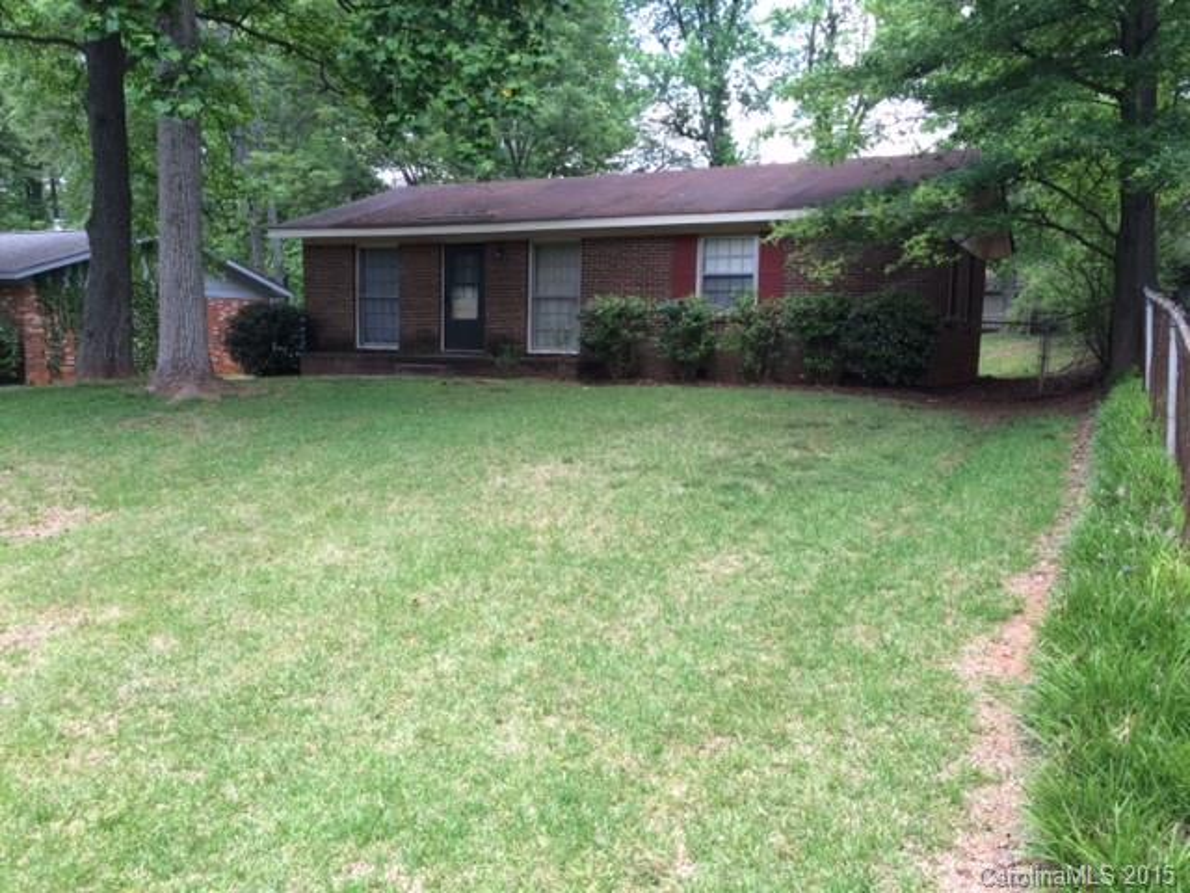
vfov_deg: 48.2
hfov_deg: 61.7
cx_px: 595
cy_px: 446
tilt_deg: -7.6
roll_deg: -0.3
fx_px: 997
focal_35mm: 29
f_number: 2.2
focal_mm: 4.15
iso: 32
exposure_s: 1/148
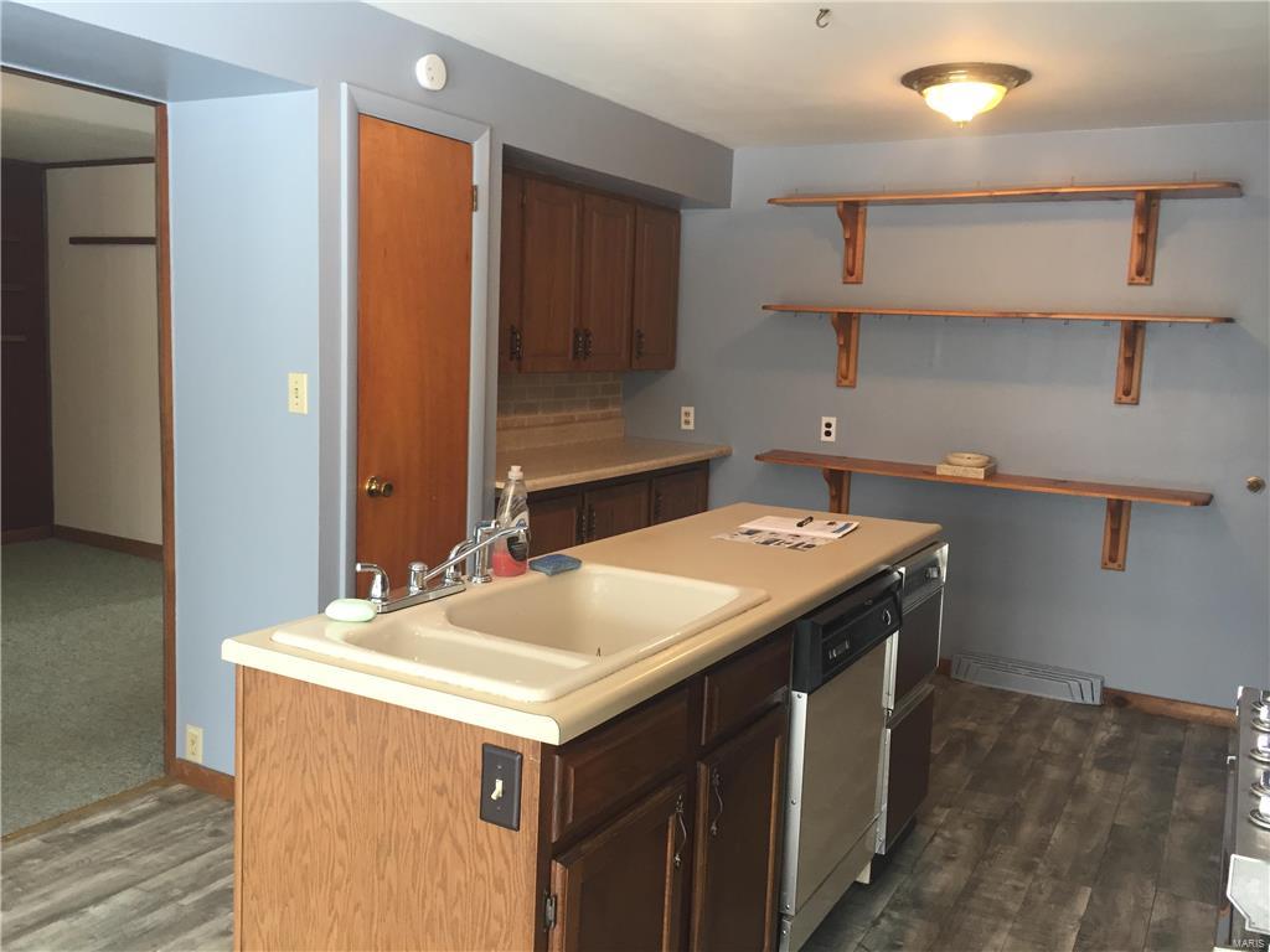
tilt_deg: -7.1
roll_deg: -2.2
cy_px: 476
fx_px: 1064
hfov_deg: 61.7
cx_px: 635
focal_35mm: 29
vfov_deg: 48.2
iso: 64
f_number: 2.2
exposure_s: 1/30
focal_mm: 4.15
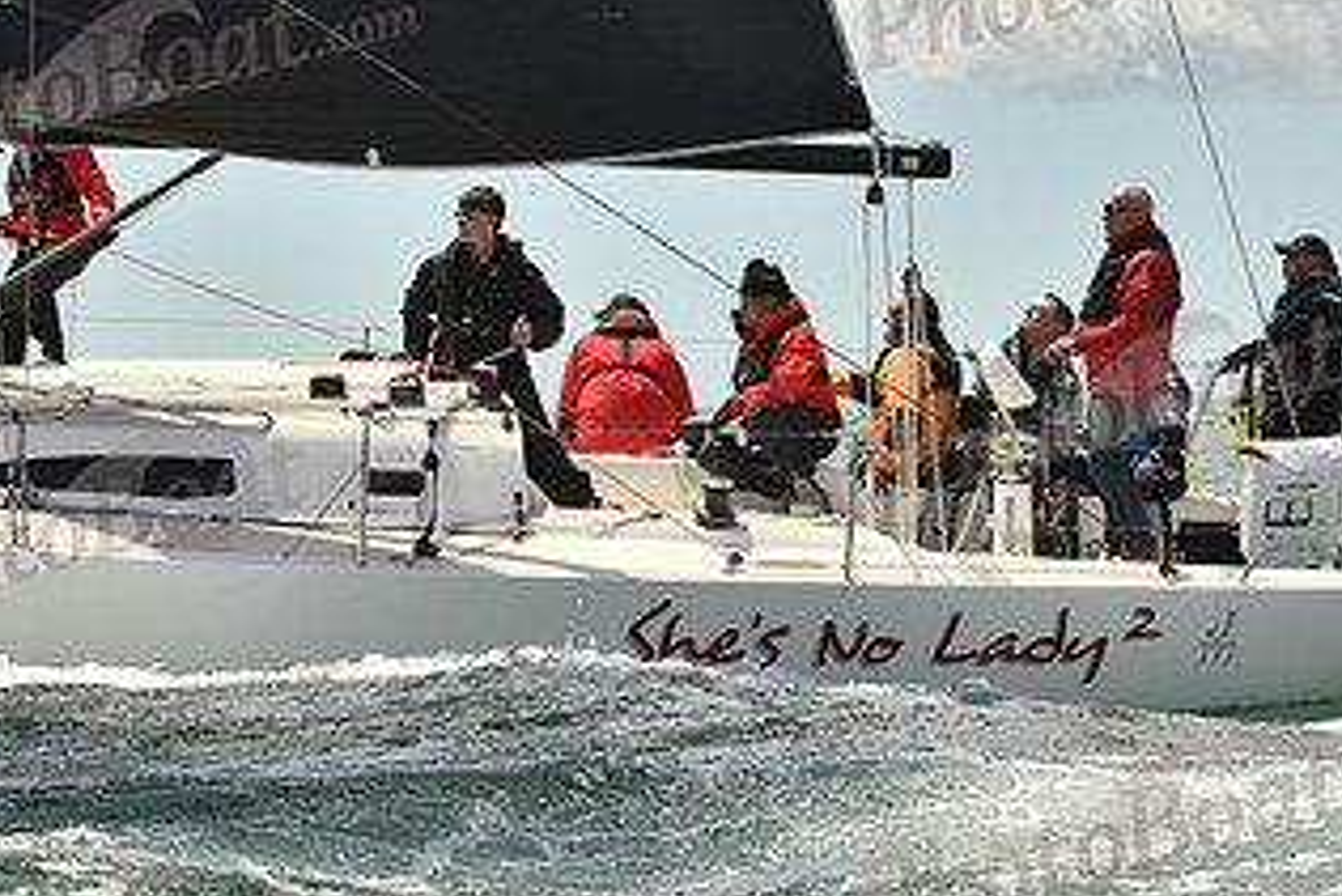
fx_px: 6303
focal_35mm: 169
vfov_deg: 8.1
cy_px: 240
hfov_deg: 12.2
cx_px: 641
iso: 320
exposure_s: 1/800
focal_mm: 92
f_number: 10
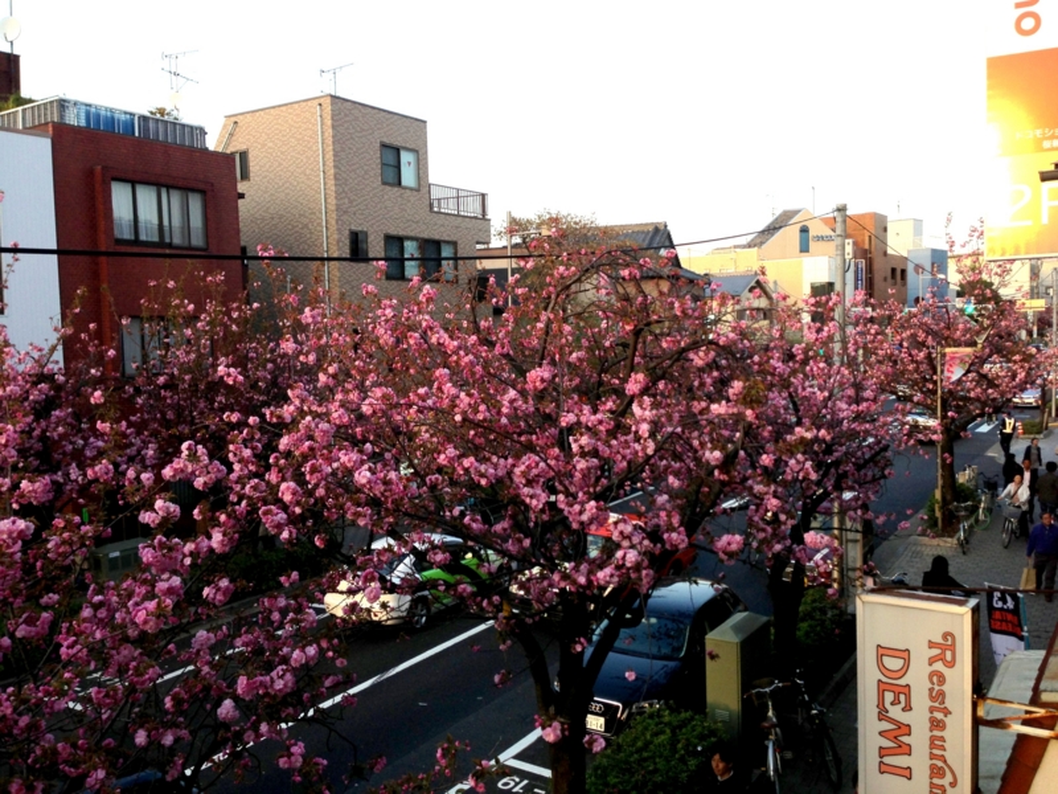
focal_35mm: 33
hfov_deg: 55.4
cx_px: 529
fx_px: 1009
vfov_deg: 42.9
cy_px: 397
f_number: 2.4
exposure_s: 1/206
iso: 50
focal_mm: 4.13
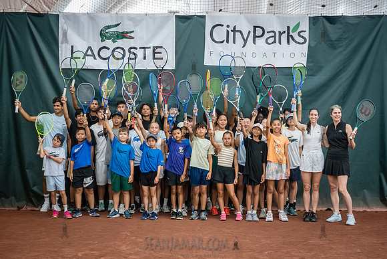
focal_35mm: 63
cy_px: 139
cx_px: 198
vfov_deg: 21.5
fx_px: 681
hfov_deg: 31.7
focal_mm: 58
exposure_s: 1/125
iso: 6400
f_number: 5.6
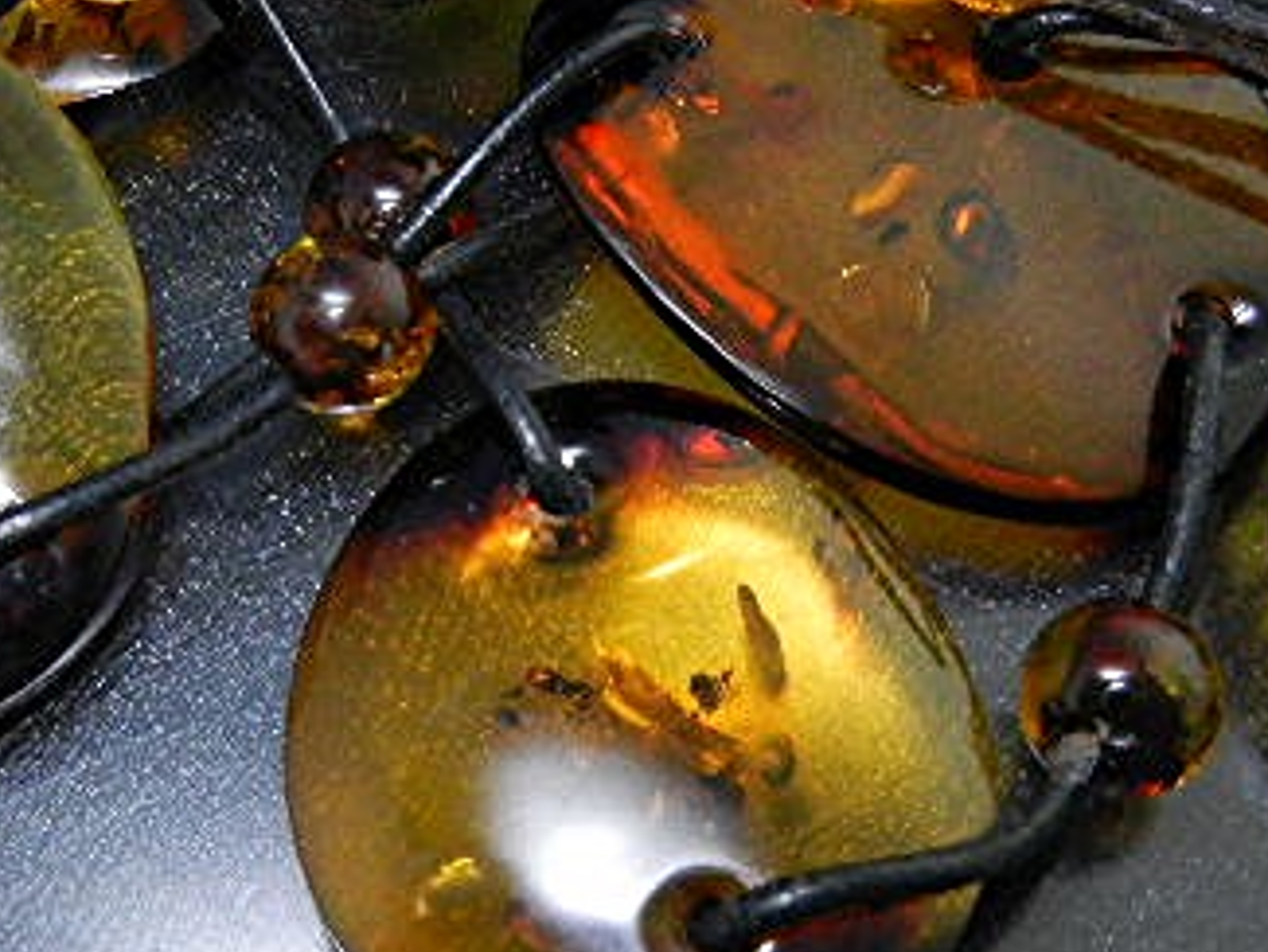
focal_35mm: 59
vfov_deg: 24.7
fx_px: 2162
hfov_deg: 32.7
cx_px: 562
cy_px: 297
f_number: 7
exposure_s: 1/30
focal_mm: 5.4
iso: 788
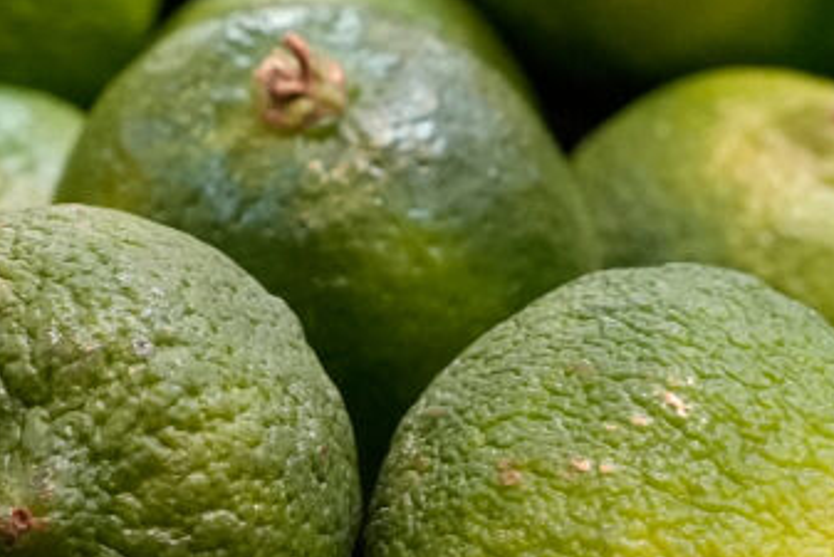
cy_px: -259
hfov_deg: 11.2
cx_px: 214
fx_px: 4241
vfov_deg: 7.4
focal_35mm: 183
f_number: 6.3
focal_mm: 35
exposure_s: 1/200
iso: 2000
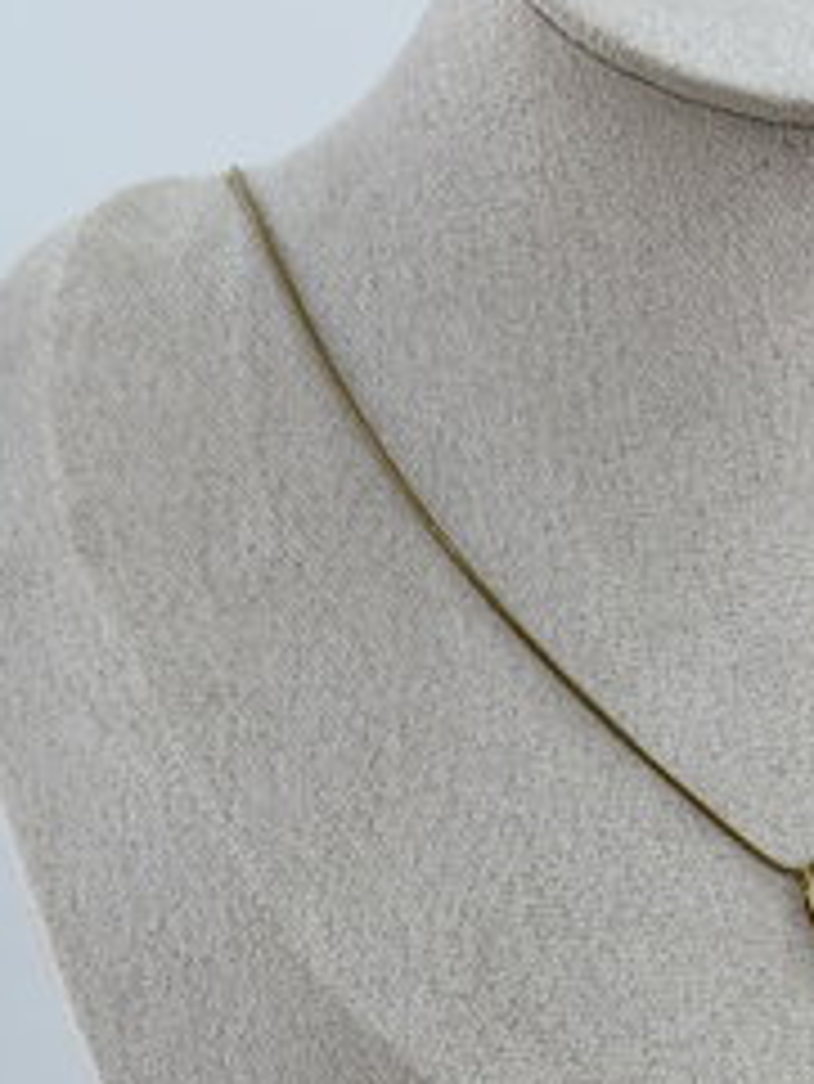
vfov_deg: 18.2
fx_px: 3321
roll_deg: -0.4
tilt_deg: -8.9
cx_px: 890
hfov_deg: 13.7
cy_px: 974
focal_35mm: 106
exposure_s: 1/100
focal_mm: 6.76
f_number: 1.78
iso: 80
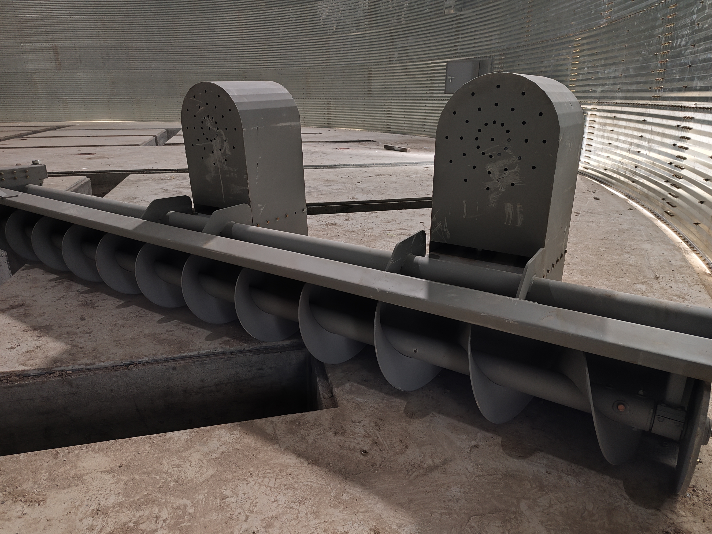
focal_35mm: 23
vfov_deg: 58.9
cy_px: 267
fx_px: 473
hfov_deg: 73.9
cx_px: 356
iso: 3200
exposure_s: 1/20
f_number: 1.65
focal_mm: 6.19
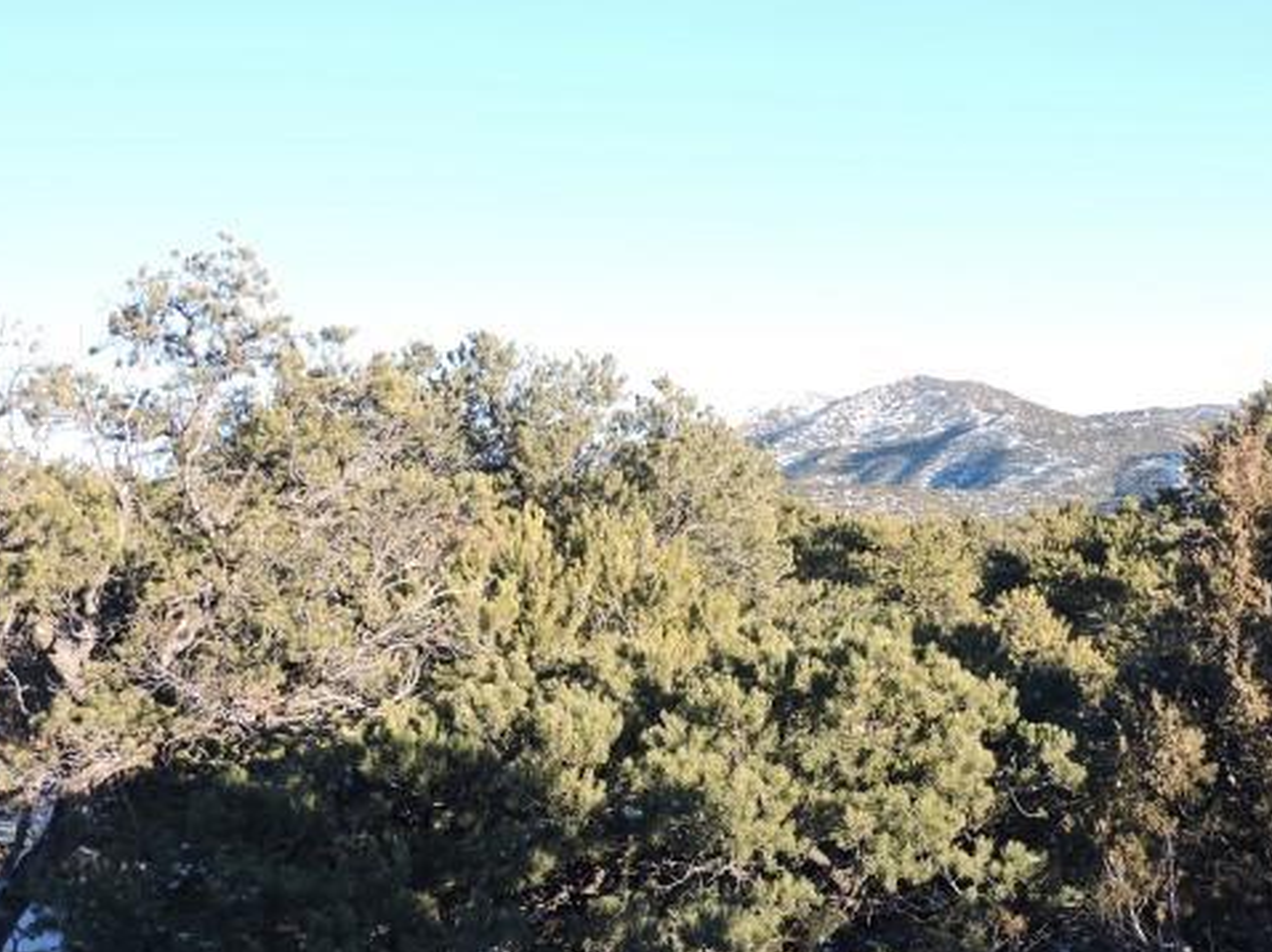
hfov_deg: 28.8
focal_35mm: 67
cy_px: 580
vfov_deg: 21.9
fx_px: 2461
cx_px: 817
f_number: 3.6
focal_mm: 8.9
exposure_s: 1/200
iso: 100
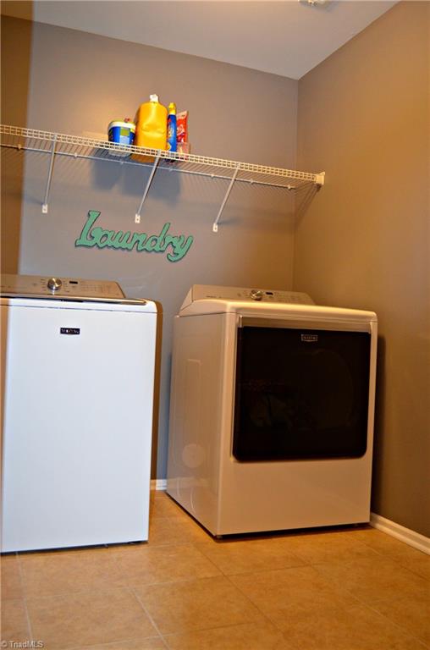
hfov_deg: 39.8
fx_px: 594
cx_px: 215
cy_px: 325
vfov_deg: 57.3
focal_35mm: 33
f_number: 3.8
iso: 2000
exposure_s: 1/60
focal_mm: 22
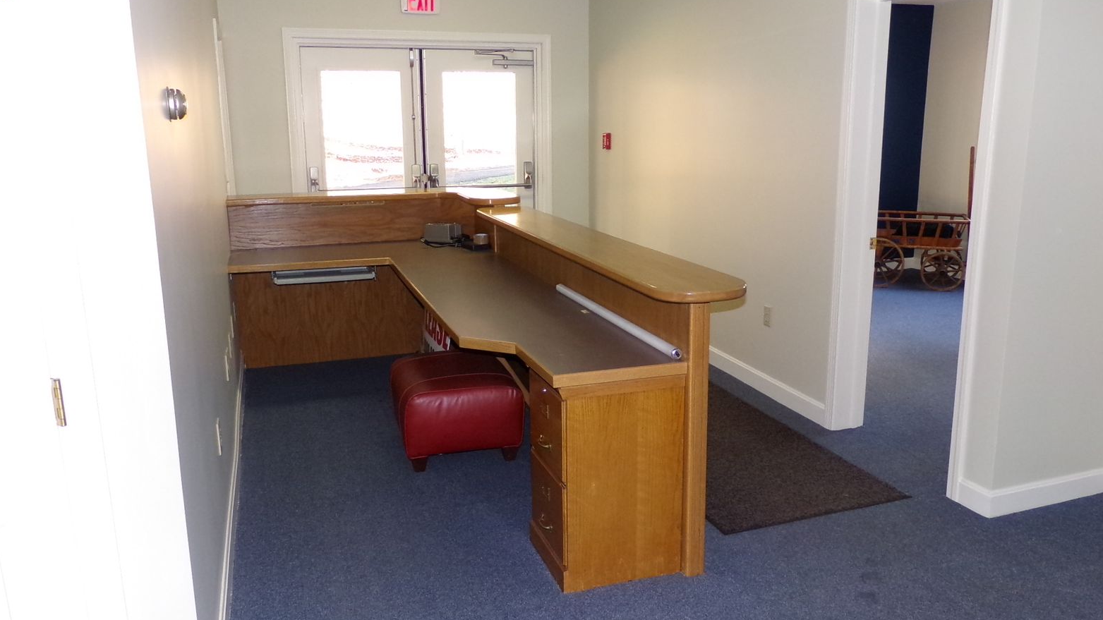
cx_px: 561
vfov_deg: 40.2
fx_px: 848
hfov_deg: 66.1
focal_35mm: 29
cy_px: 290
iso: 200
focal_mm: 4.7
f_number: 3.2
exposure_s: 1/34
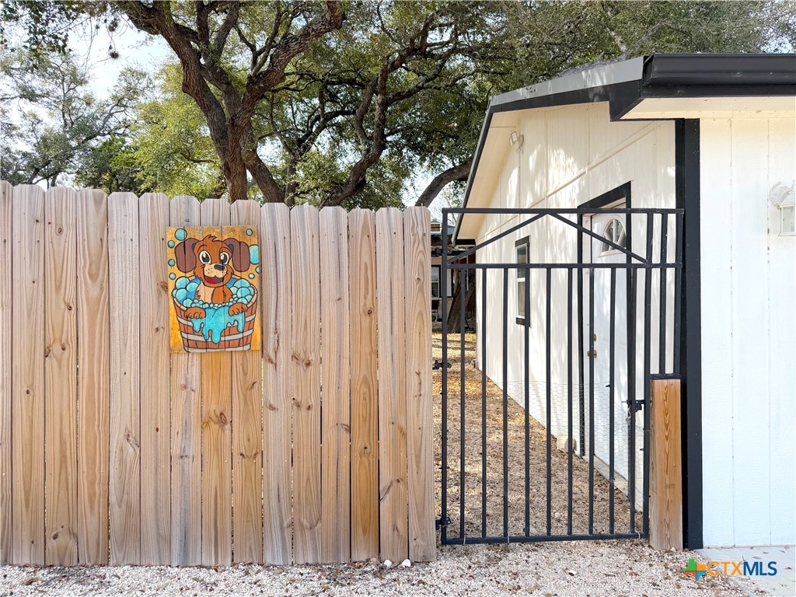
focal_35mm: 24
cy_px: 298
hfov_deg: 71.6
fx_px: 552
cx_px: 398
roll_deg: +1.3
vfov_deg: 56.8
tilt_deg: -0.5
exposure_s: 1/2299
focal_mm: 6.76
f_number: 1.78
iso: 100
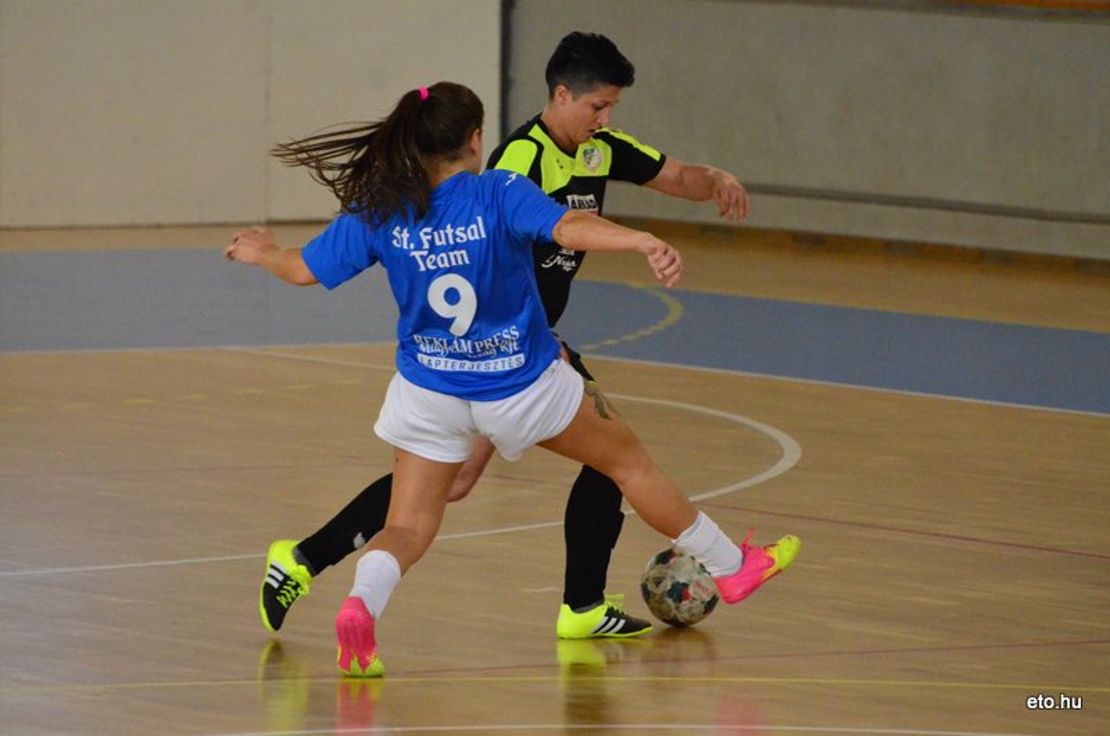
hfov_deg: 5.7
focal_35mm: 360
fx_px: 11078
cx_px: 555
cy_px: 368
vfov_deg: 3.8
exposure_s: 1/640
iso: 6400
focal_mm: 240
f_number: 5.6
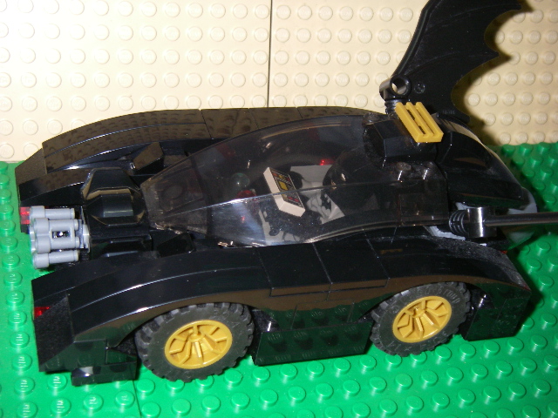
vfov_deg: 26.6
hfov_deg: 34.9
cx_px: 279
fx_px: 887
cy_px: 209
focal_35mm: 55
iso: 160
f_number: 3.6
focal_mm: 9.2
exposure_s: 1/50
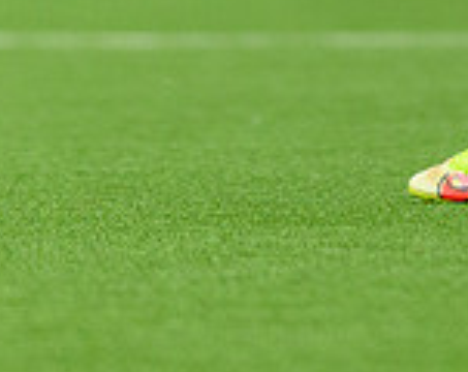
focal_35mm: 2223
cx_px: 559
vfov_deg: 0.7
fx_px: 30711
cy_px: -254
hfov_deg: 0.9
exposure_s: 1/2000
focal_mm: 400
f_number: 2.8
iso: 1800
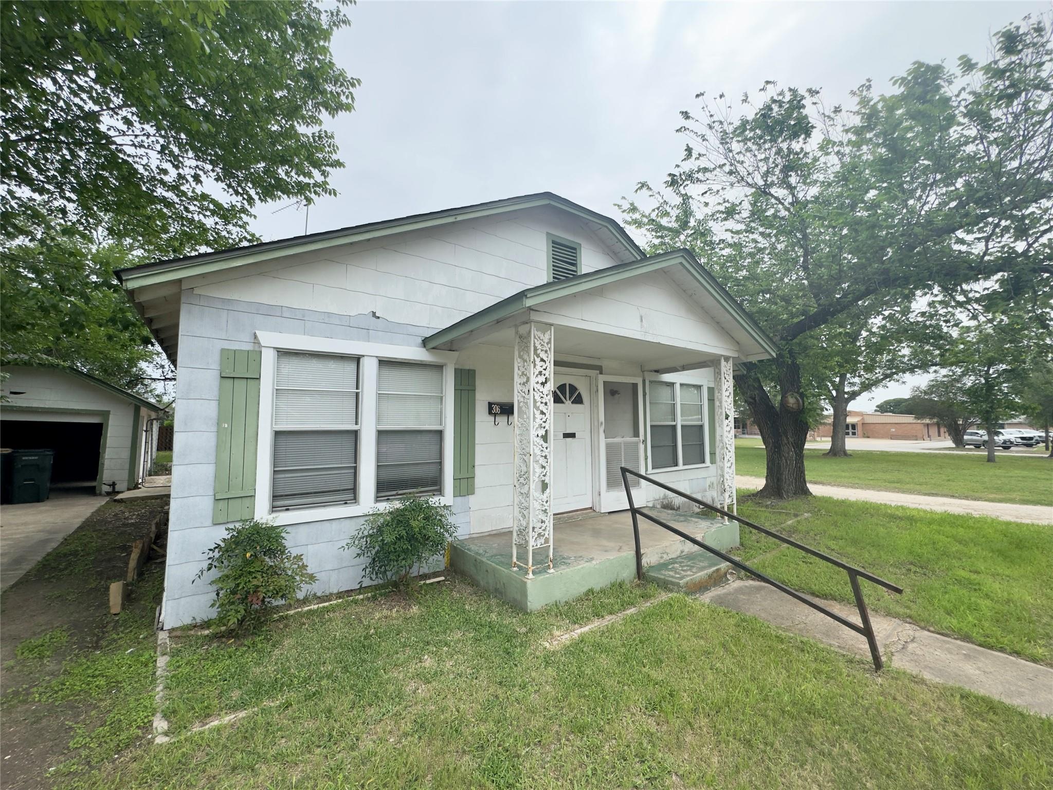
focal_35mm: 14
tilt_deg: +3.2
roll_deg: -1.0
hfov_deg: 102.1
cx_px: 526
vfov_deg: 85.7
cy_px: 395
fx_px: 426
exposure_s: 1/1034
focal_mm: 2.22
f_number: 2.2
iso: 40
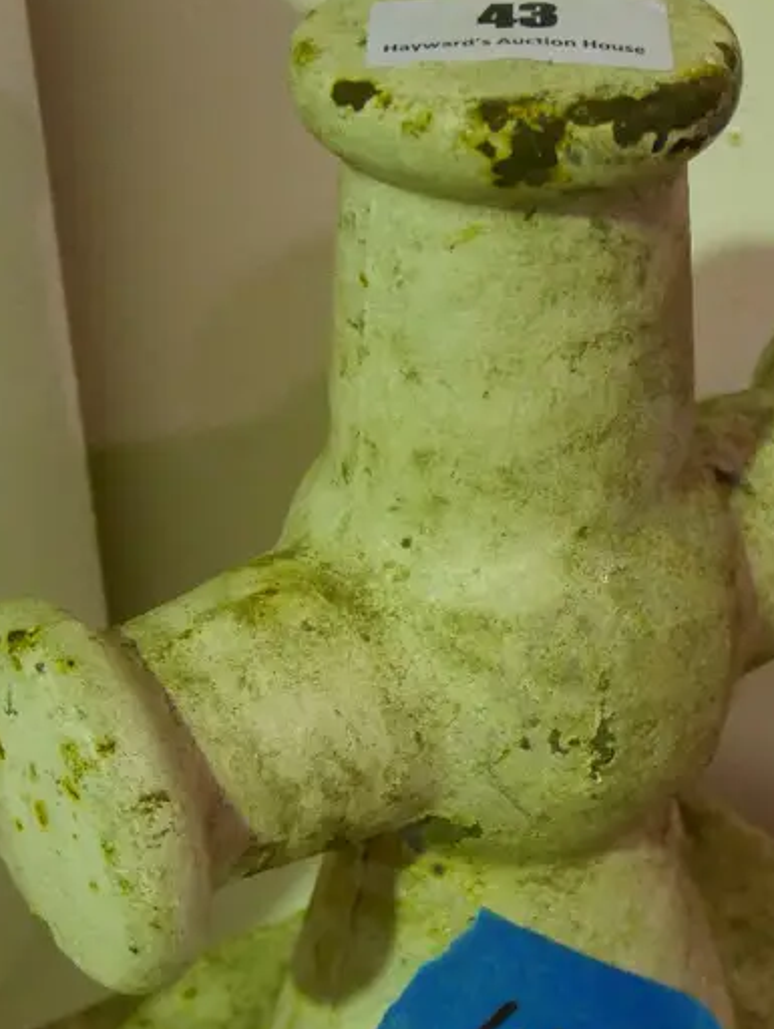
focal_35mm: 72
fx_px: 2143
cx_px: 524
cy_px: 719
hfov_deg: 20.4
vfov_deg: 26.8
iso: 3200
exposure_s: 1/125
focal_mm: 18
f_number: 4.2
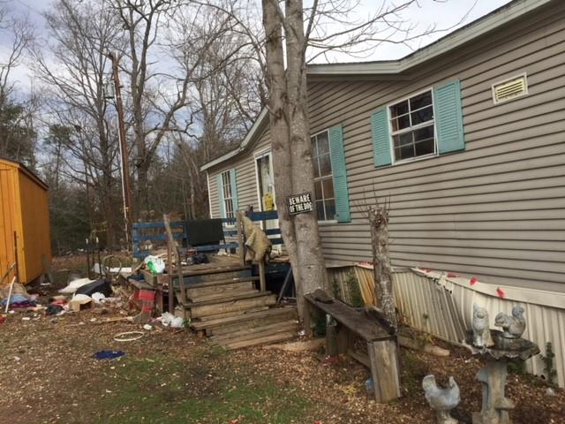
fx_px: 473
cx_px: 282
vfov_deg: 48.2
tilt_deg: +0.3
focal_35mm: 29
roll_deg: +5.1
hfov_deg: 61.7
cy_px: 212
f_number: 2.2
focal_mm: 4.15
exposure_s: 1/1041
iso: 32
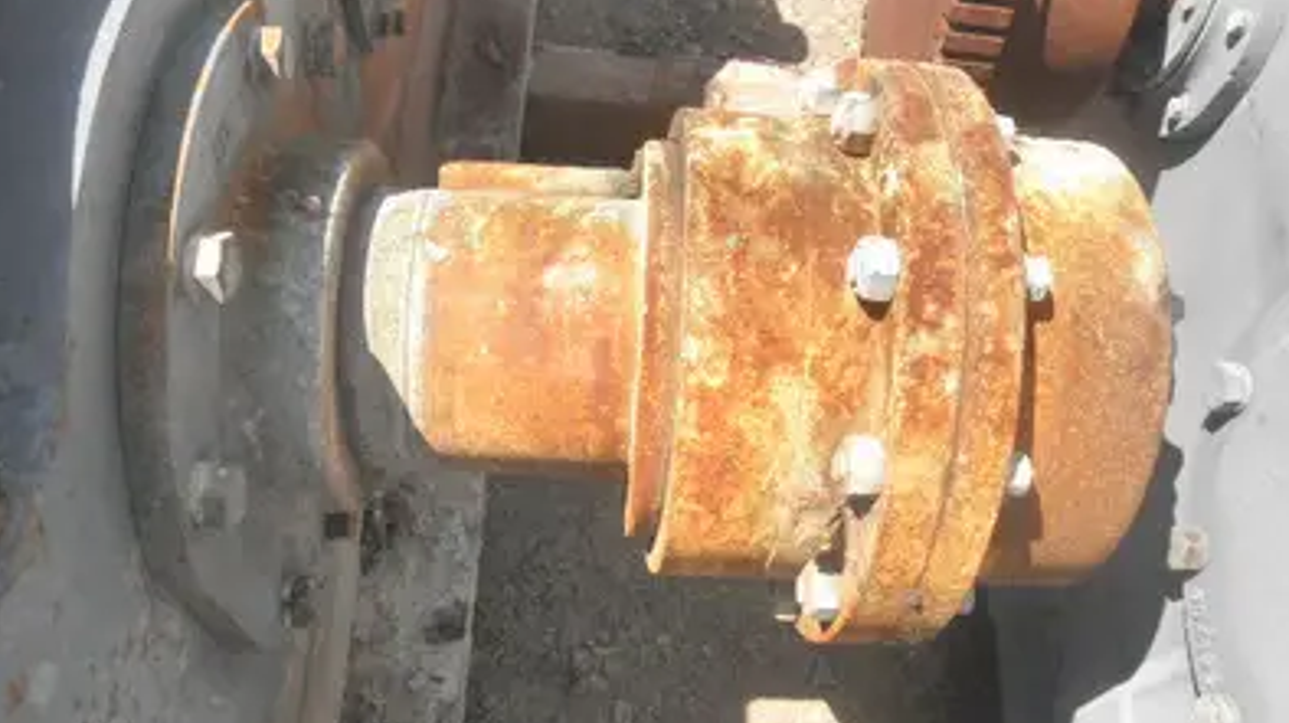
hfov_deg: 62.7
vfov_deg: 37.7
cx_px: 648
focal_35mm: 31
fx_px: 1059
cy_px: 373
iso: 64
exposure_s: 1/60
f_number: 8.5
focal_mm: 5
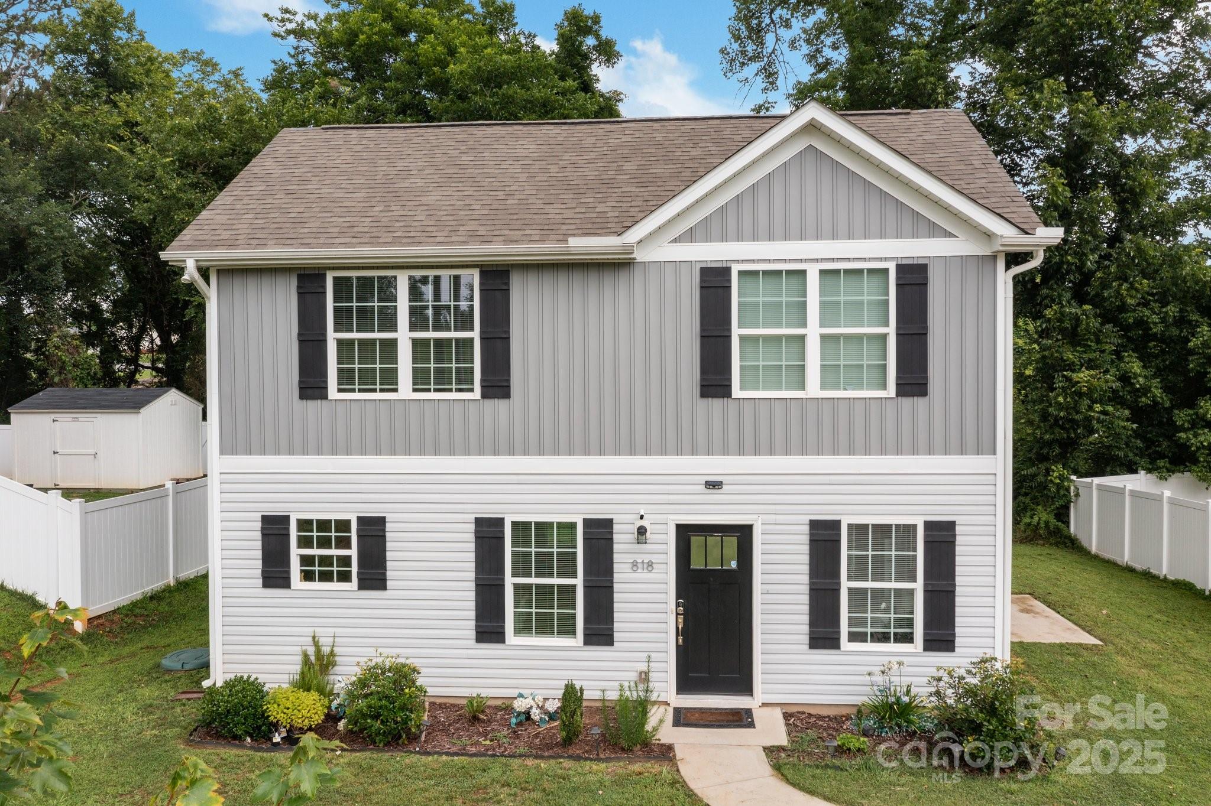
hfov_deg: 65.5
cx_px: 606
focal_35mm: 28
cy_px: 403
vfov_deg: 46.4
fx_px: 942
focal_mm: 10.26
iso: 100
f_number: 5
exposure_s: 1/320
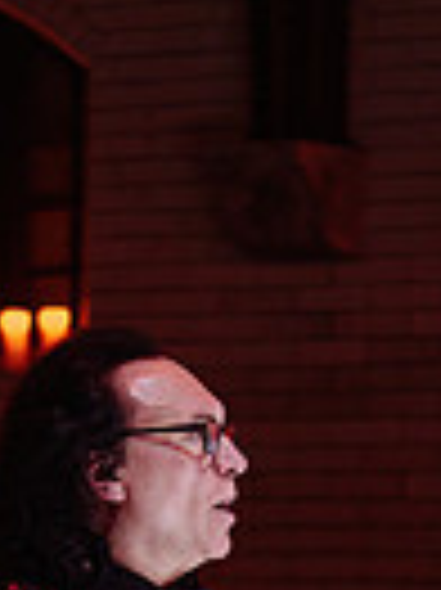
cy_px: 795
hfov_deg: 4.9
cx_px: 495
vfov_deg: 6.6
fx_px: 5087
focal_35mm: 299
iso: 1600
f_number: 2.8
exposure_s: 1/80
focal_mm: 70
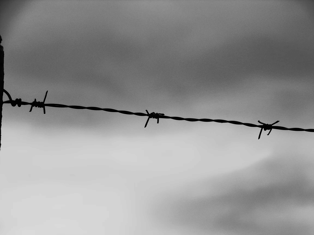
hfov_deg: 13.1
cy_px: 118
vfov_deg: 9.8
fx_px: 1370
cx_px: 157
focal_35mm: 151
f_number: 4.5
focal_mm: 27.1
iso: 80
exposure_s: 1/450
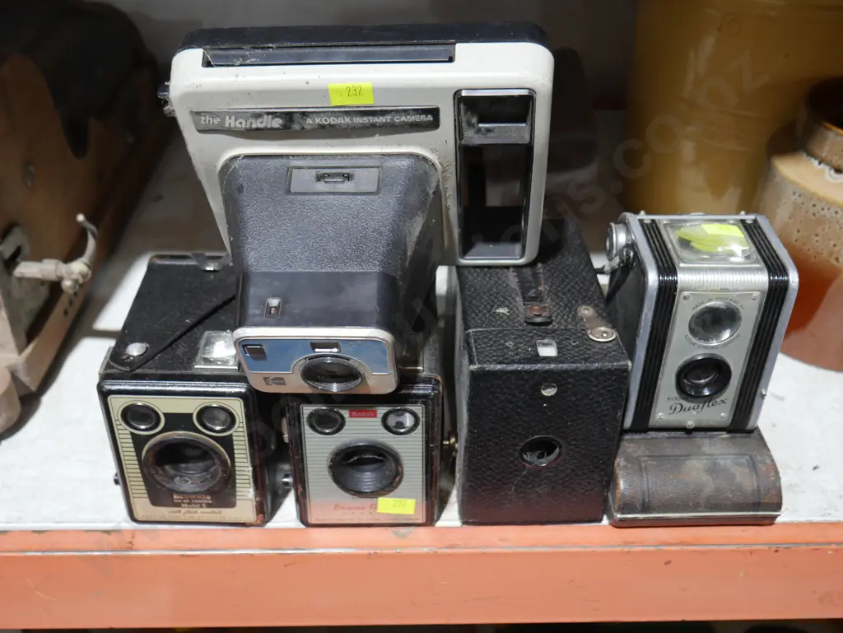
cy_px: 316
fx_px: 926
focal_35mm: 38
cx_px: 422
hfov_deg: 49.0
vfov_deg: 37.8
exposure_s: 1/60
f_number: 4.1
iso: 800
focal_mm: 19
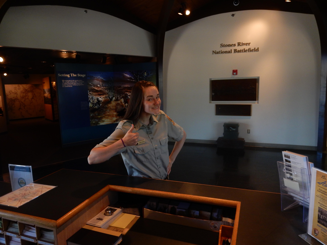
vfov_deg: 54.9
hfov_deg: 69.4
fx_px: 236
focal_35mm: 25
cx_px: 164
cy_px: 122
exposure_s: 1/30
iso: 200
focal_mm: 4.5
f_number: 3.7
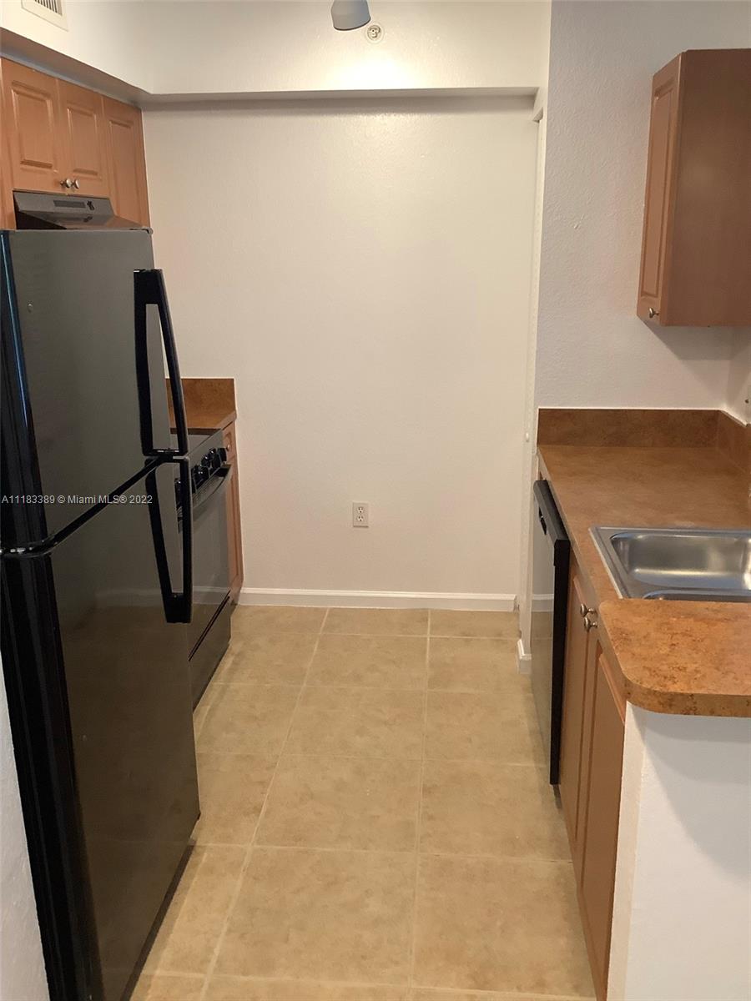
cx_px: 376
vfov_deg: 58.4
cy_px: 500
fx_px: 897
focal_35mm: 31
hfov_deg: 45.4
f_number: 2.4
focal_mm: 3.3
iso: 160
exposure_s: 1/60
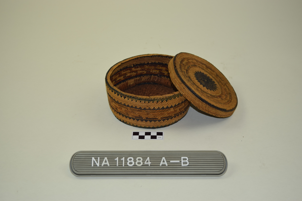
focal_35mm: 63
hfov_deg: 31.9
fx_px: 529
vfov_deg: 21.6
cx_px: 151
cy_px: 100
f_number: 5.6
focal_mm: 42
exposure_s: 1/125
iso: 100
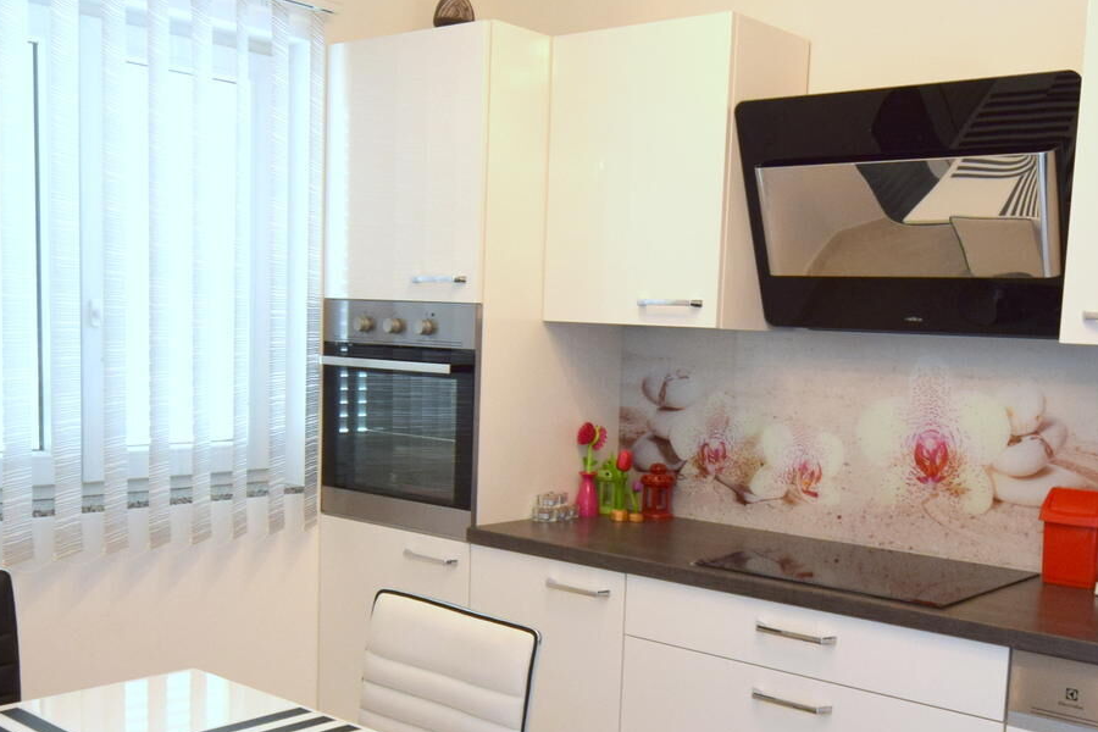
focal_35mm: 40
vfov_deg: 33.3
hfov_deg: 48.4
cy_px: 436
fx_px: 1220
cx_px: 588
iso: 400
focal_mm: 10
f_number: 4.5
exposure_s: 1/80
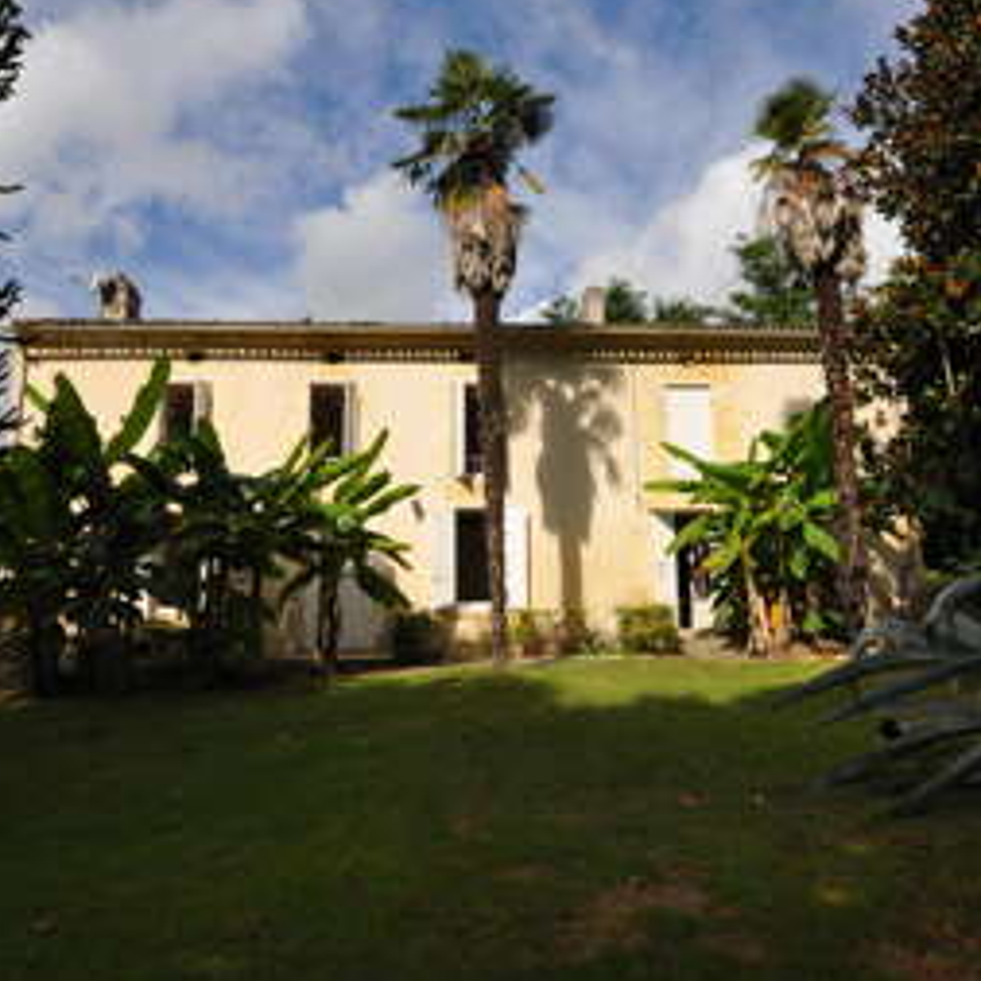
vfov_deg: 61.6
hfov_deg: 61.6
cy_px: 481
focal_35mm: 26
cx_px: 508
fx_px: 823
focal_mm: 13
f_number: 11
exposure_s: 1/500
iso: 400
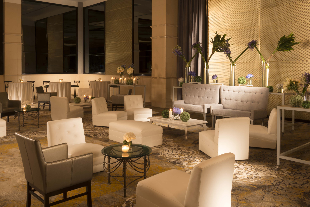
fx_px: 301
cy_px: 94
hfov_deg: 54.4
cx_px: 152
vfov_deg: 37.8
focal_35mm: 35
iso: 64
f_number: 20
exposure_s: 20
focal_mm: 32
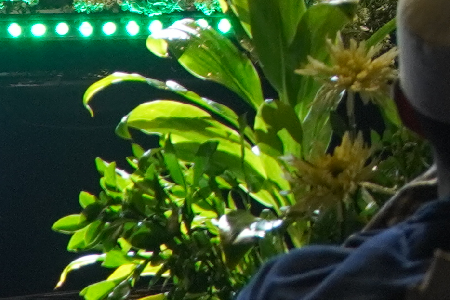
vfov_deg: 6.4
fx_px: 2650
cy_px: -222
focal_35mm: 212
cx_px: 882
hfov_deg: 9.1
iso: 1000
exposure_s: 1/160
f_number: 4
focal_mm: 22
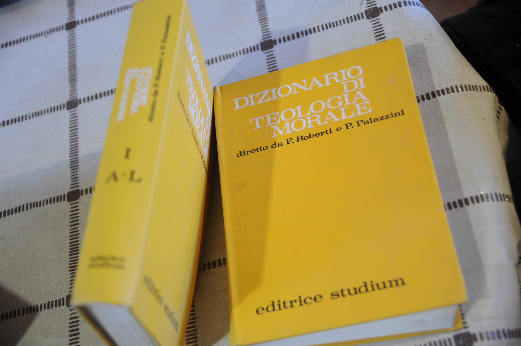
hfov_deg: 37.9
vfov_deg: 25.7
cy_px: 173
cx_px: 260
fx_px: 759
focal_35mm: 52
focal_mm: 35
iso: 200
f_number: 2.8
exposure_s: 1/20
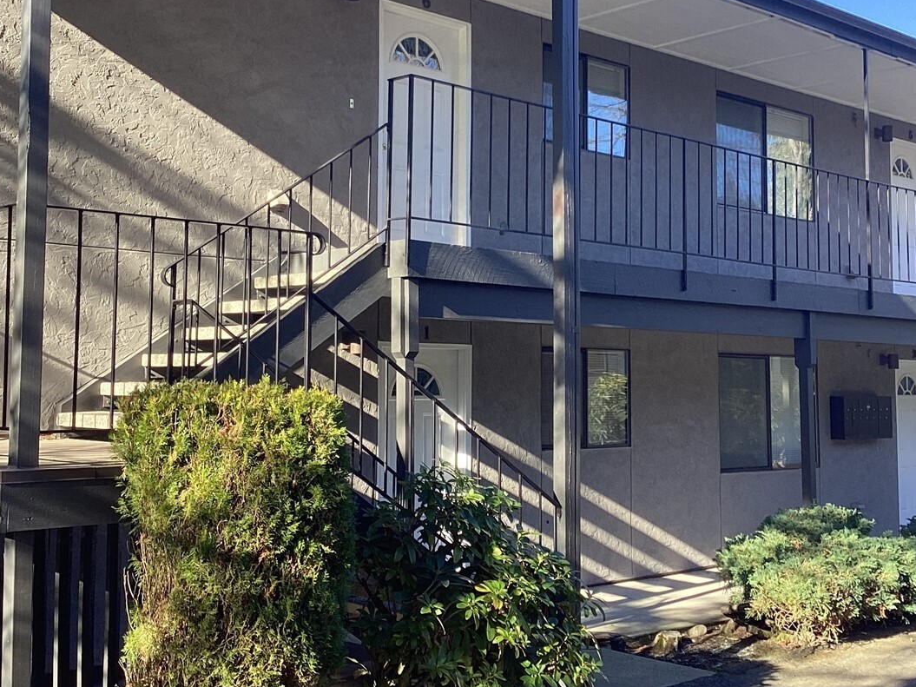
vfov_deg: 30.8
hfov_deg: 40.4
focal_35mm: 47
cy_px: 281
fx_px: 1244
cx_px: 479
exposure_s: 1/123
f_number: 2.4
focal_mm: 3.3
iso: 25
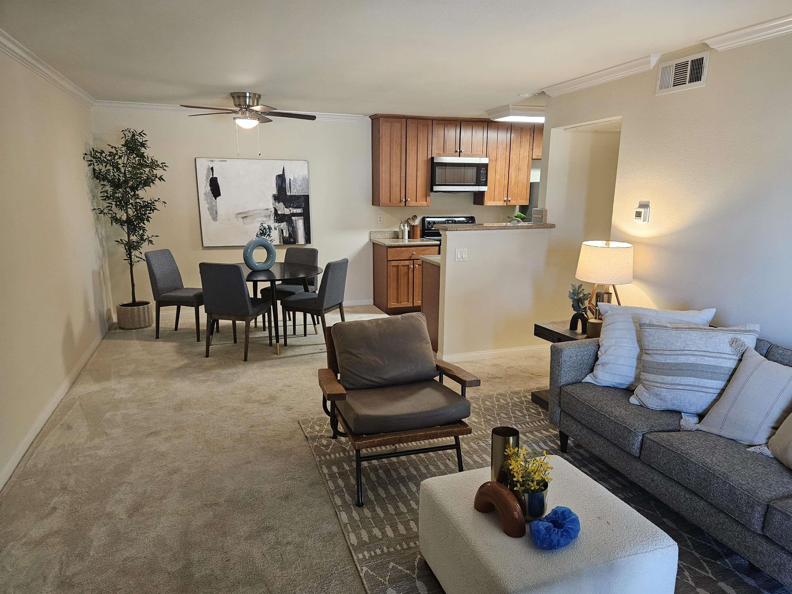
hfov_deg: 71.6
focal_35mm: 24
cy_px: 306
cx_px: 410
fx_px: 549
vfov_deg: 56.8
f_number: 1.8
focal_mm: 5.4
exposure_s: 1/120
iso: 800
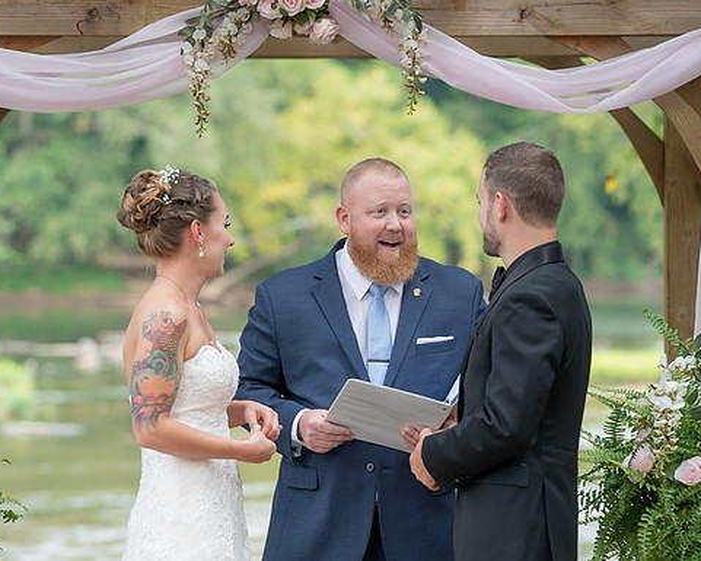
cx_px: 273
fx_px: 3818
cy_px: 234
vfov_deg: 8.4
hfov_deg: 10.5
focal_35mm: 184
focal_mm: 139
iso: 320
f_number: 4
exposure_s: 1/200
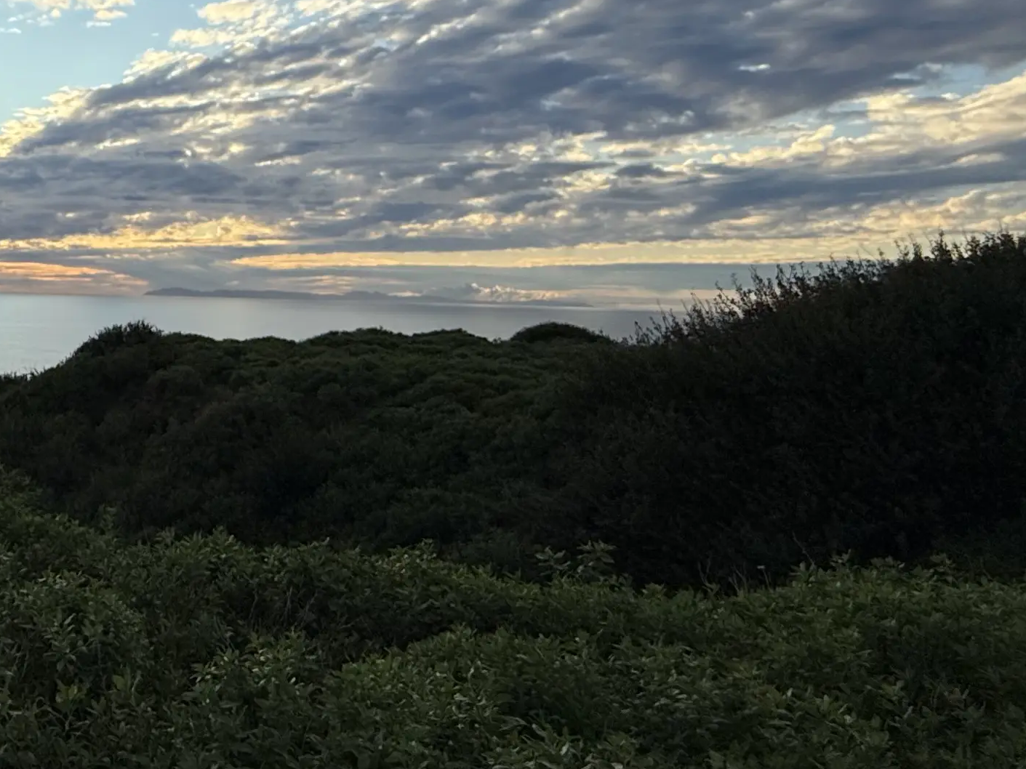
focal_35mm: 40
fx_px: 1185
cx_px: -159
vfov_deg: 35.2
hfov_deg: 37.3
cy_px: 200
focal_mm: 2.22
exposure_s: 1/2237
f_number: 2.2
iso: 50
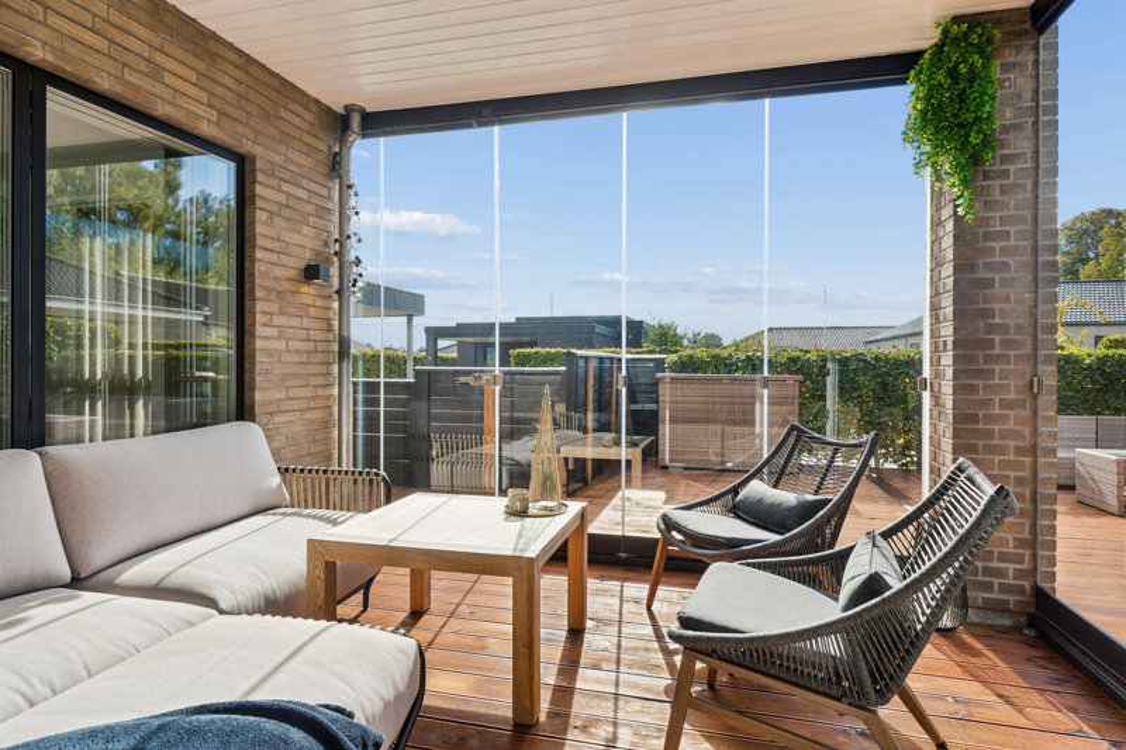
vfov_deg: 59.5
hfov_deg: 81.2
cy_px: 375
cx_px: 563
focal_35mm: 21
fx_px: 657
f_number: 8
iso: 200
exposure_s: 1/80
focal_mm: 14
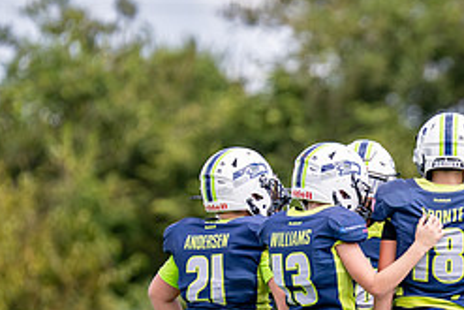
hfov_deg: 3.3
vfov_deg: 2.2
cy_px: 292
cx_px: 512
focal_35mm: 618
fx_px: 7970
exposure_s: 1/2500
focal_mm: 200
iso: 250
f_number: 2.8
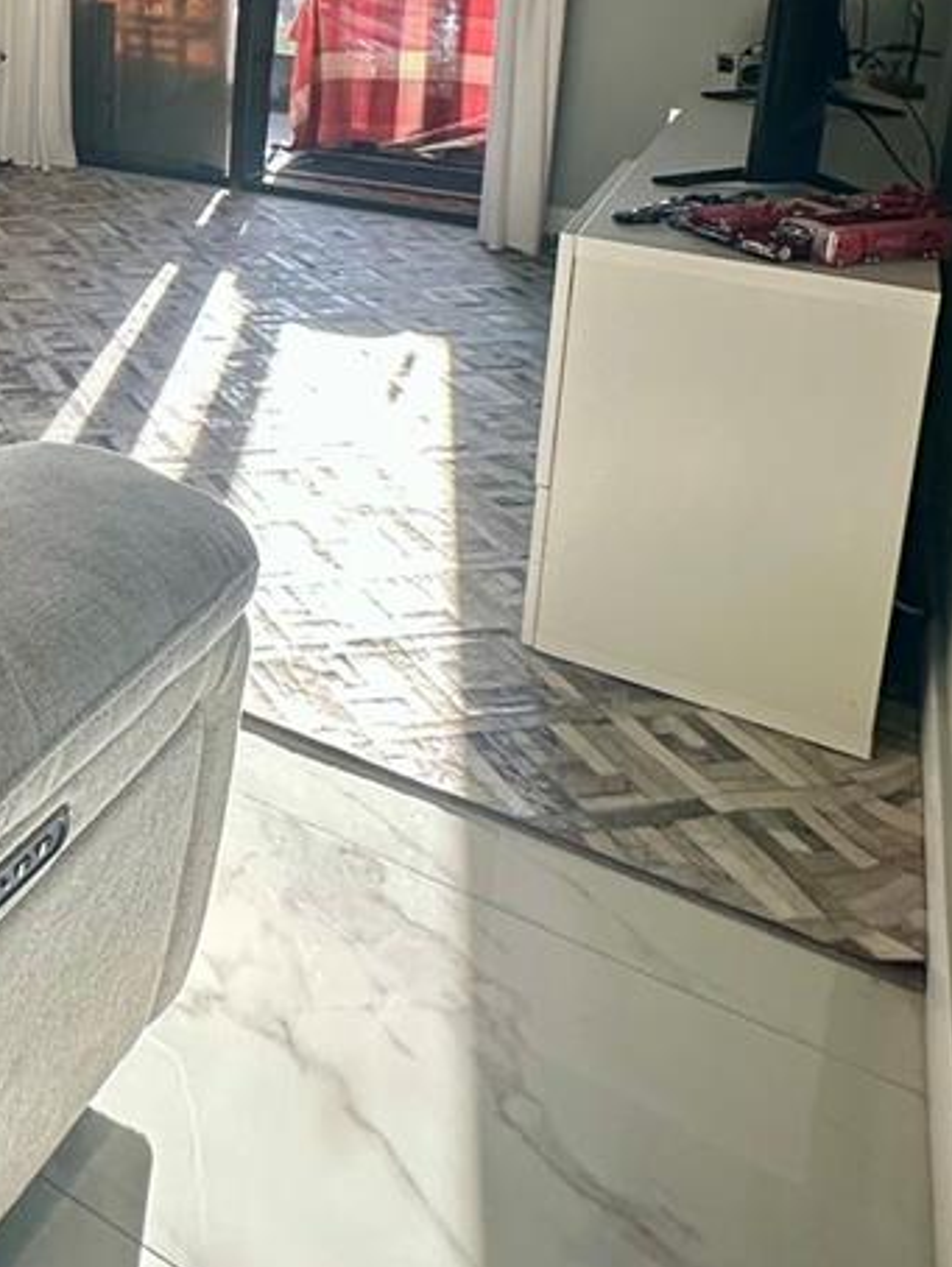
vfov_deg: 44.7
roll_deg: -1.3
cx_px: -187
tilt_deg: -9.4
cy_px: 84
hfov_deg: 32.2
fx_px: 1355
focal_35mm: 37
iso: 100
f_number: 2.2
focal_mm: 2.22
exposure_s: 1/120
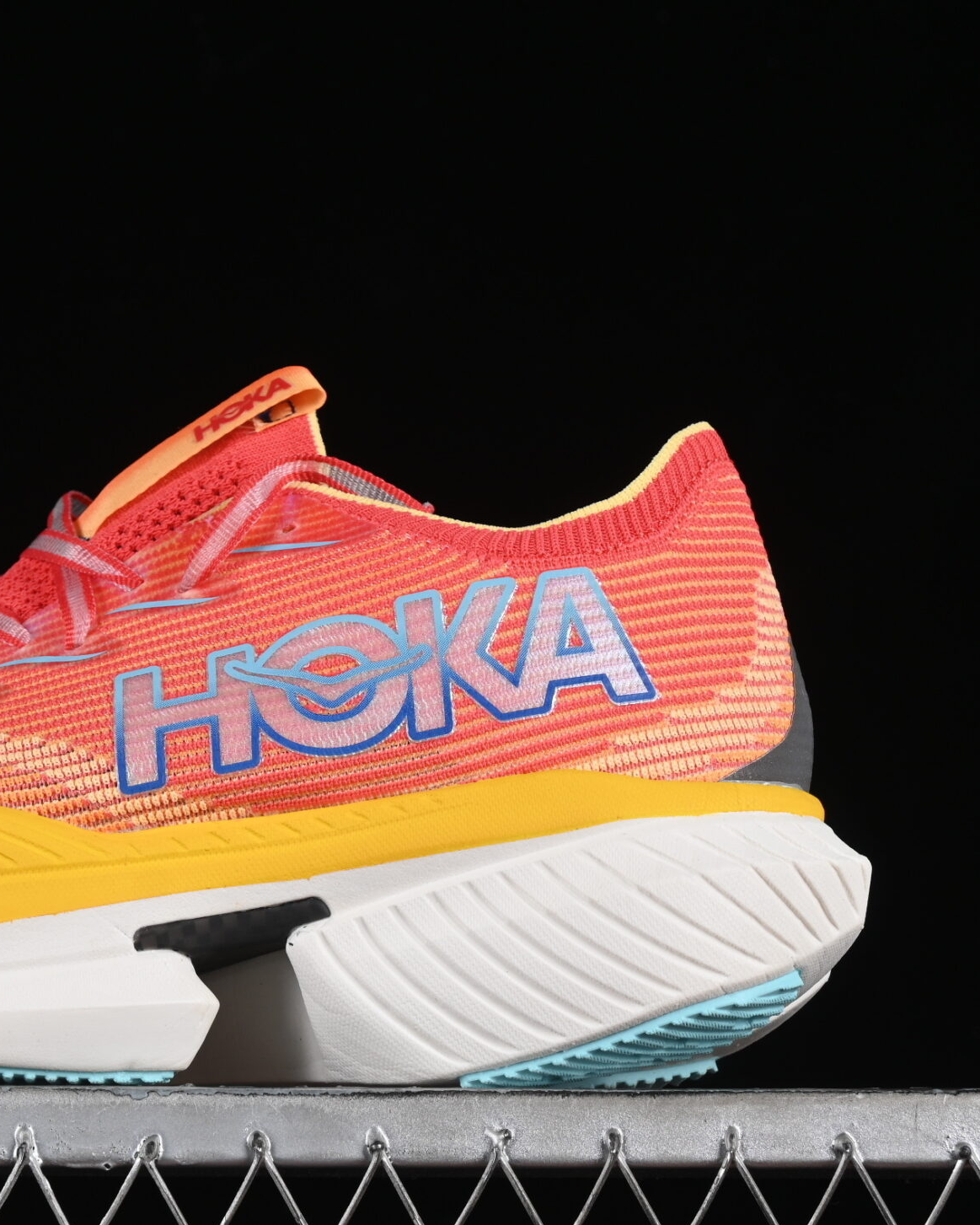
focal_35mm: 124
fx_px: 4494
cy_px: 632
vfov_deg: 15.5
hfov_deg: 12.4
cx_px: 138
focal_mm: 50
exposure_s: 1/80
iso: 160
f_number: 8
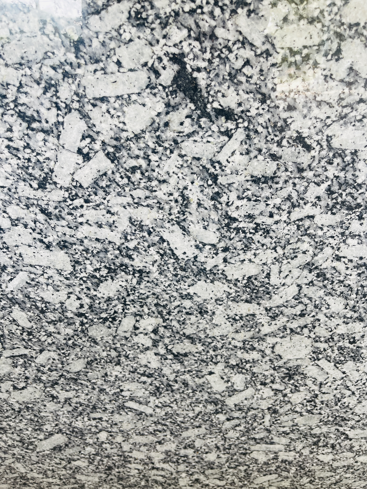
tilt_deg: -41.3
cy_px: 244
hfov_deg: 54.9
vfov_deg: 69.4
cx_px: 184
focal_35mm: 25
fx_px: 353
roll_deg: +3.4
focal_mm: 5.1
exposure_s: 1/121
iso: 50
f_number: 1.6
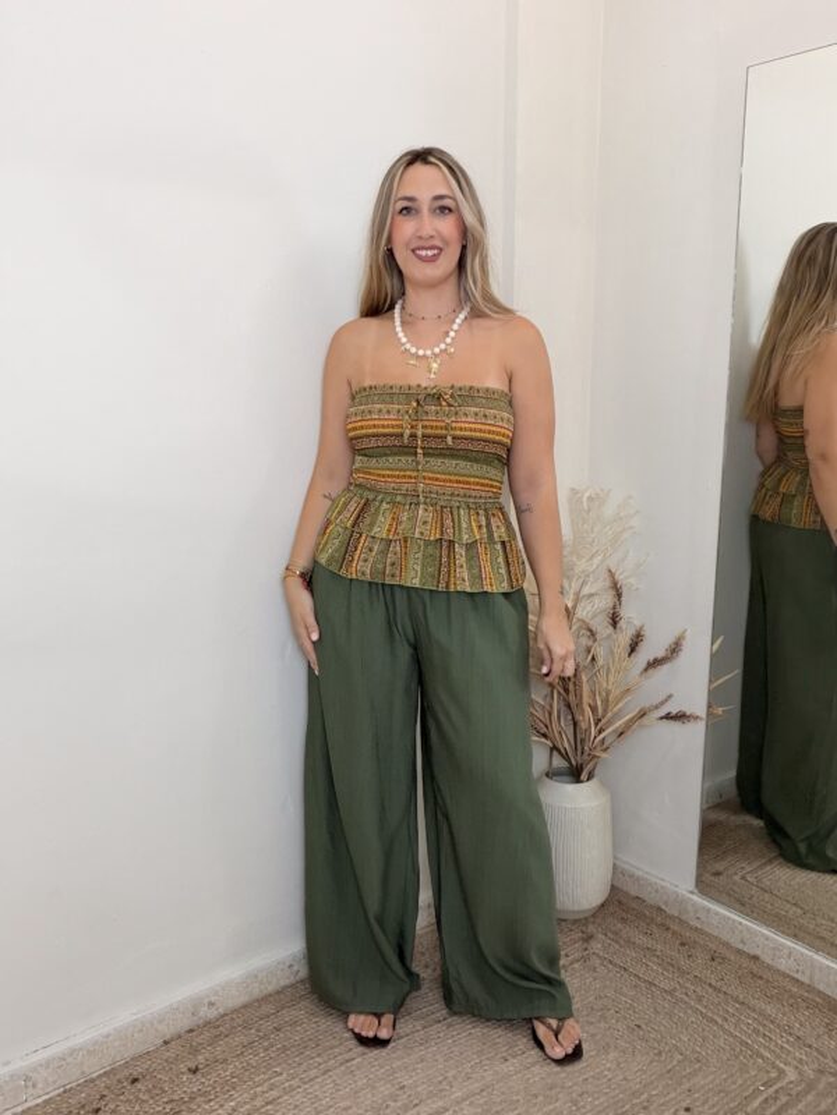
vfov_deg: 60.0
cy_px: 558
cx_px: 418
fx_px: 967
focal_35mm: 30
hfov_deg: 46.8
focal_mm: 2.71
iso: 100
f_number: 1.9
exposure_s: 1/60
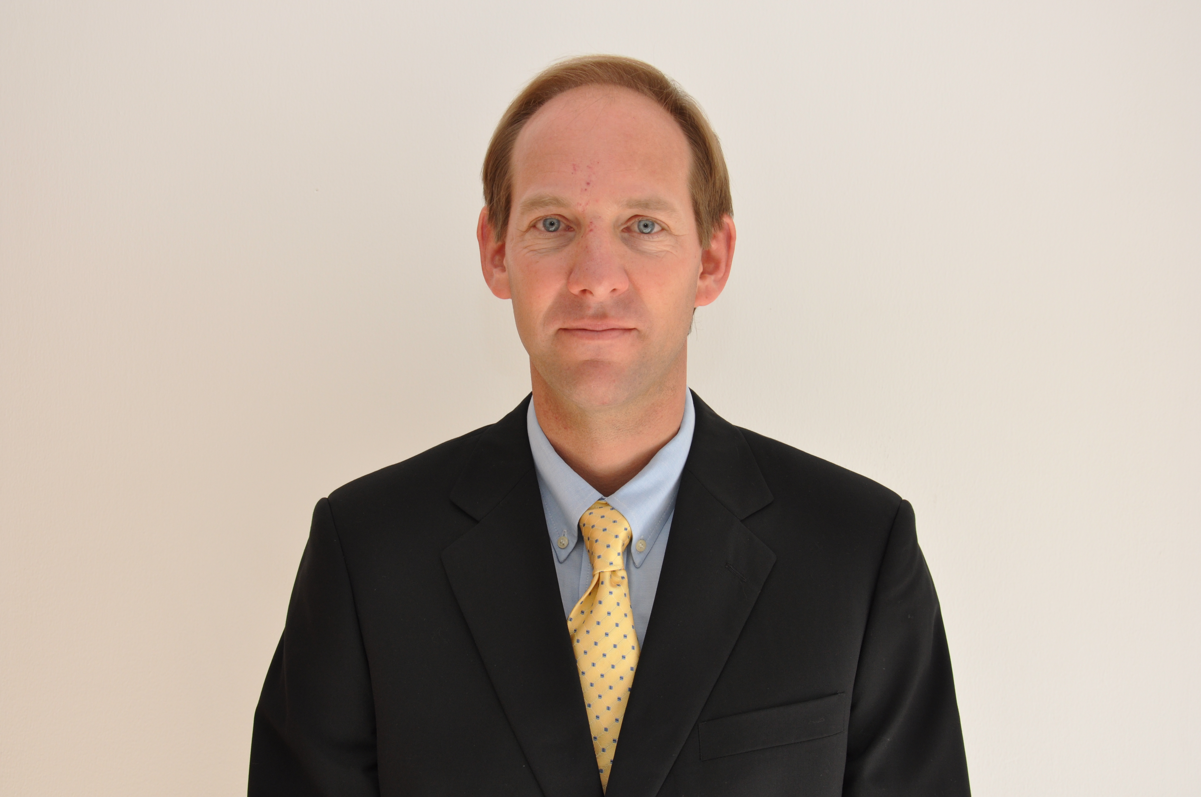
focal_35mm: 42
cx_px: 600
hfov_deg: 46.4
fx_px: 1399
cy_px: 398
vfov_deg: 31.8
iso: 400
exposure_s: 1/80
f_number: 10
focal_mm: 28
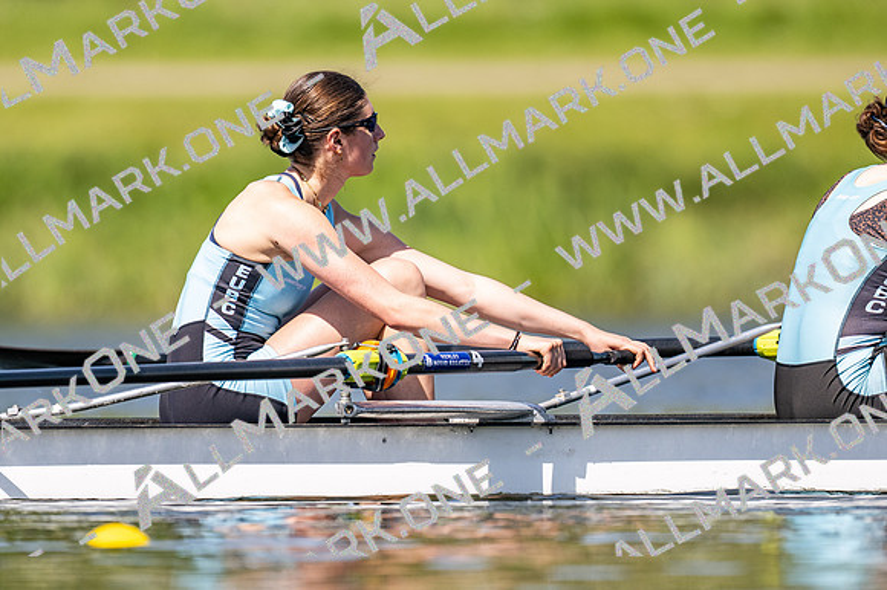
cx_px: 444
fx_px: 22162
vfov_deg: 1.5
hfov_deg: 2.3
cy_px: 295
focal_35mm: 900
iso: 250
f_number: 4
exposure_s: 1/2500
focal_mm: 600
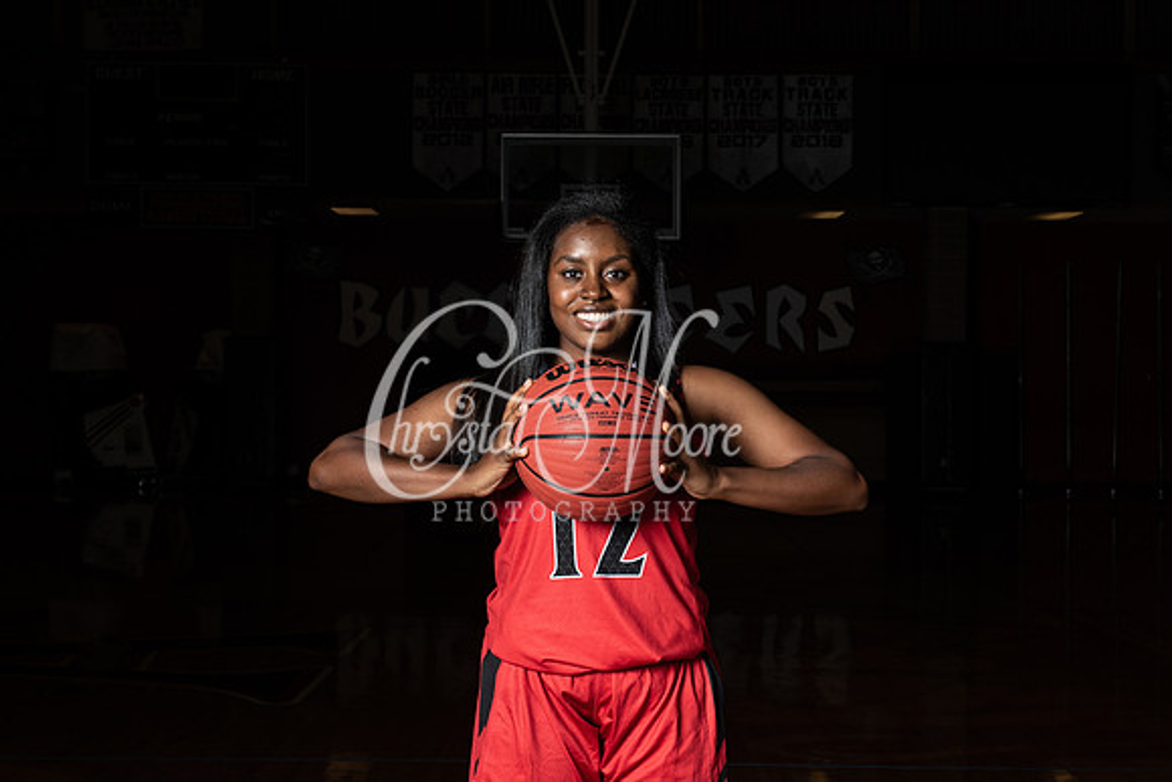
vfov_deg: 19.5
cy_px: 391
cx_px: 586
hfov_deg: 28.8
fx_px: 2279
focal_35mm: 70
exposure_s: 1/200
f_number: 14
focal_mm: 70
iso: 320
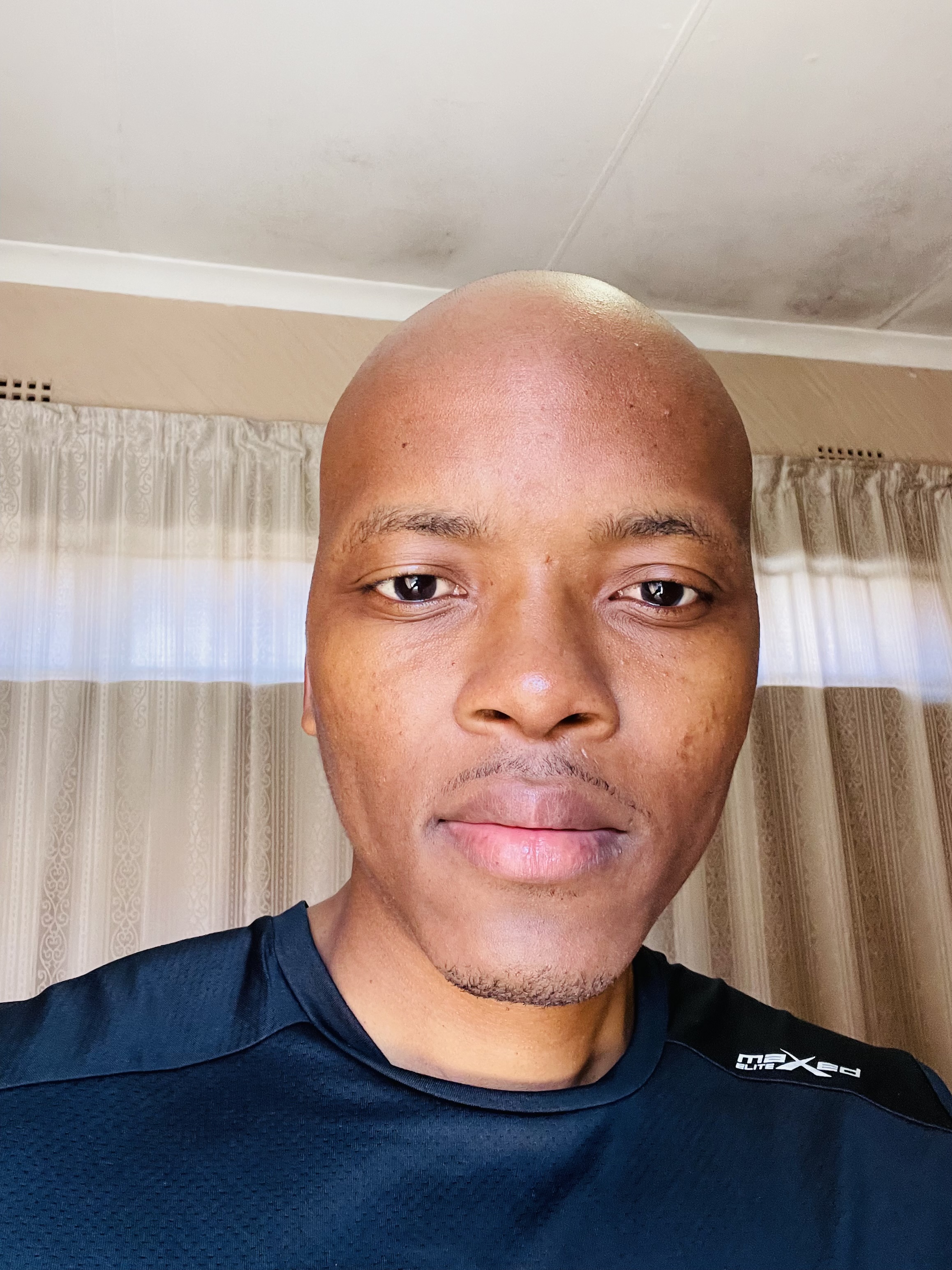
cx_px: 476
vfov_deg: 60.0
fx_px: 1100
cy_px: 635
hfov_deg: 46.8
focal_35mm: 30
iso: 320
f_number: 2.2
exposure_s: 1/60
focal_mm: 2.71
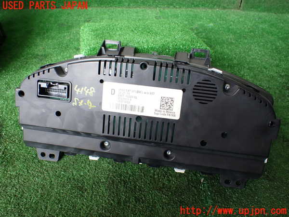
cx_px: 144
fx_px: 250
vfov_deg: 46.8
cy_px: 108
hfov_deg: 60.0
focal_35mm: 30
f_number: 2.3
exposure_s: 1/125
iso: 125
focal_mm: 5.4
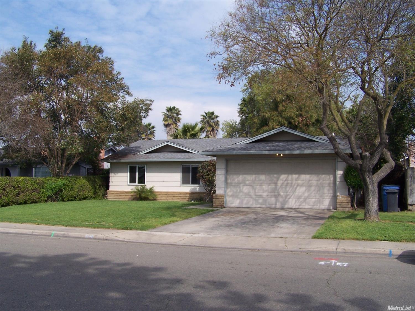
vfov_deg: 37.7
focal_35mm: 38
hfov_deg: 49.0
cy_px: 156
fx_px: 455
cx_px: 208
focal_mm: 6.3
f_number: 4
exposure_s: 1/800
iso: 80
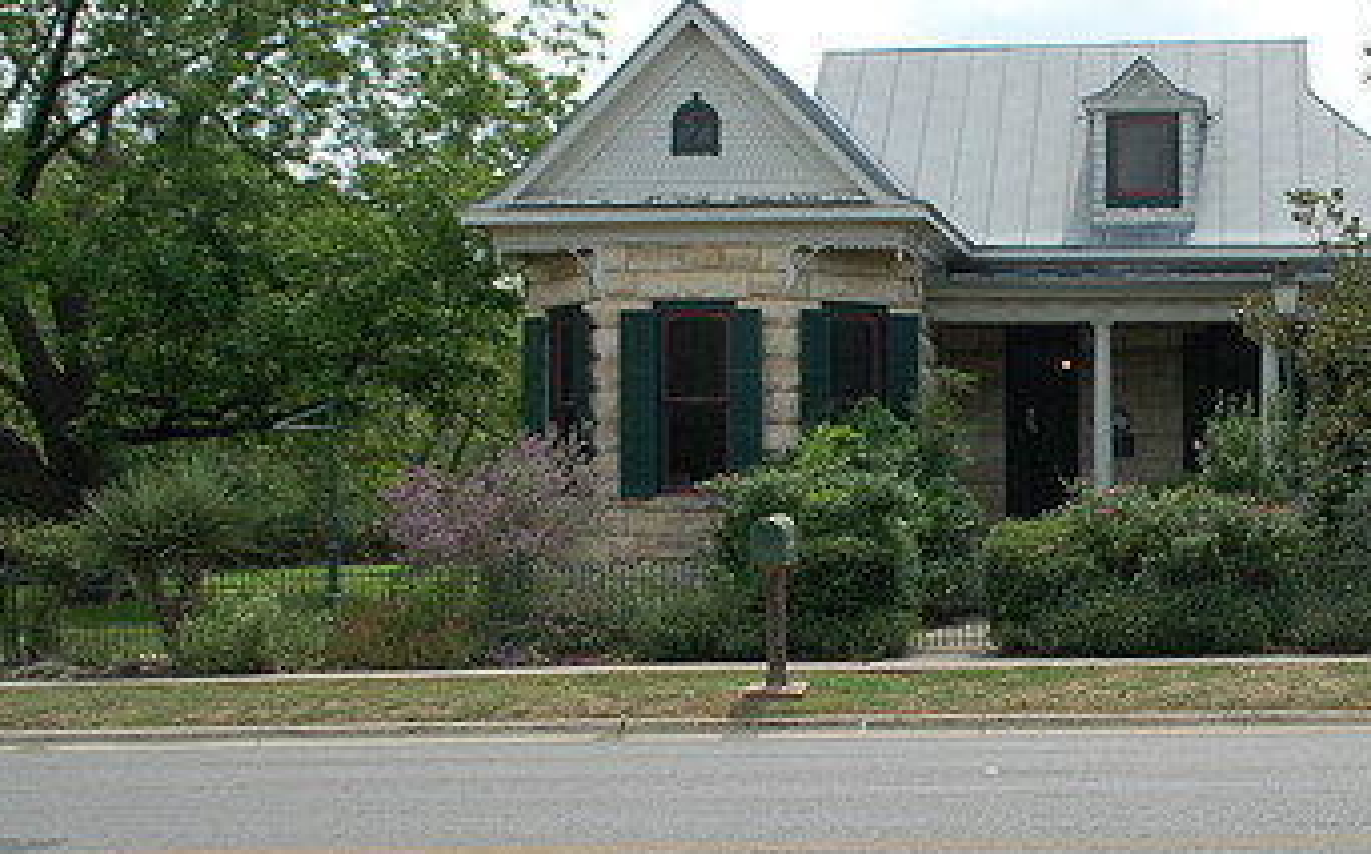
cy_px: 453
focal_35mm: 65
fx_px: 2421
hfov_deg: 30.9
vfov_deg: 20.0
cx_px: 1074
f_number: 9
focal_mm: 25
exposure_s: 1/320
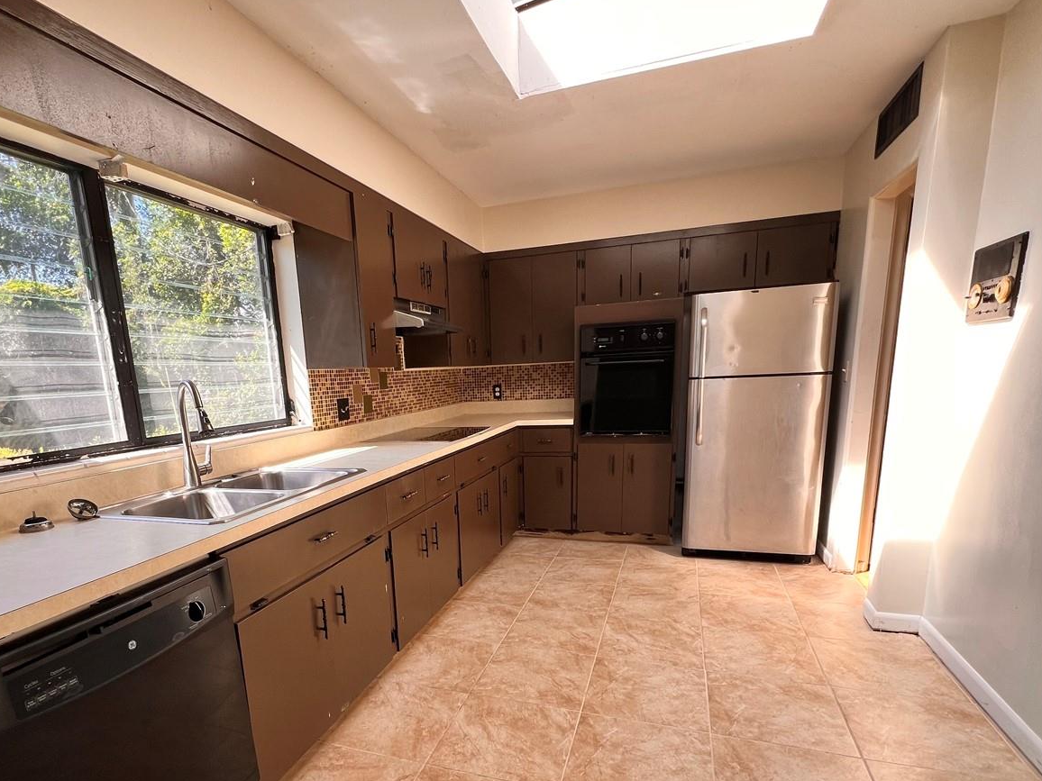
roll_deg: +3.3
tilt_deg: -12.5
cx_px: 450
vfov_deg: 70.1
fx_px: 542
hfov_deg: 87.2
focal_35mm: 18
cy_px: 503
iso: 50
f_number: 1.8
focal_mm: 1.57
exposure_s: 1/99
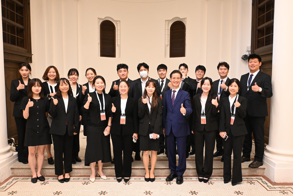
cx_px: 146
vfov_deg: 43.6
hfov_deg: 61.9
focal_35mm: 30
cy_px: 98
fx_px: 244
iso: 3200
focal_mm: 20
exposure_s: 1/60
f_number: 3.8
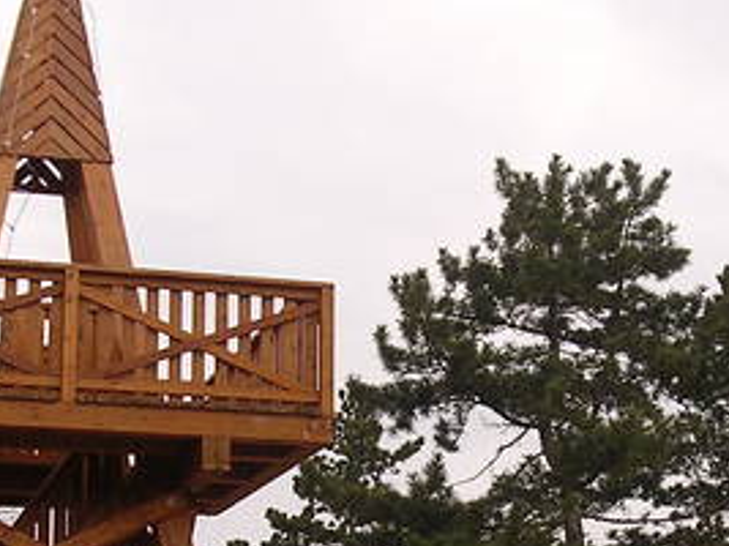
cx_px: 431
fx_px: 1916
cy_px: 434
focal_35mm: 91
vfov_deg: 16.1
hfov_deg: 21.5
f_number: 2.8
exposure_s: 1/335
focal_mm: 5.8
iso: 100
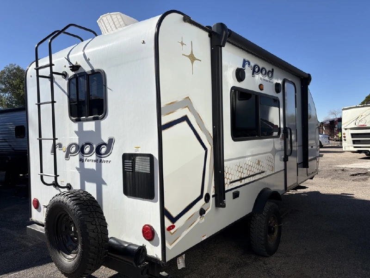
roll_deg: +2.0
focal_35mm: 26
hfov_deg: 67.3
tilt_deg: +1.3
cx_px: 185
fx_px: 278
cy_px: 139
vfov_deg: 53.1
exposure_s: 1/4608
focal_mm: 5.96
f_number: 1.6
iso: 50
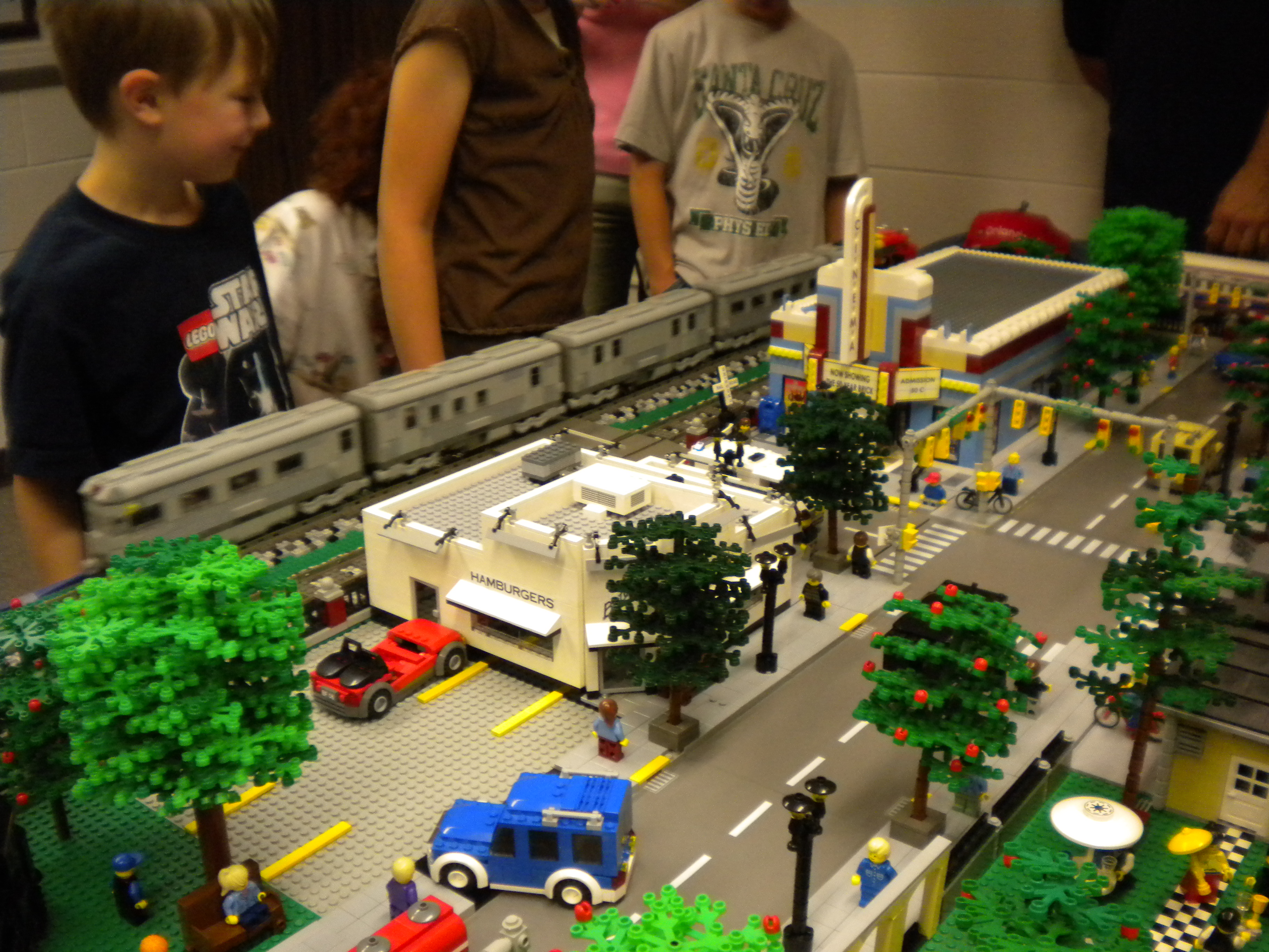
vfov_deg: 40.7
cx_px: 634
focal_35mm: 35
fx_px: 1283
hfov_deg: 52.6
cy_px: 476
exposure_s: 1/46.8
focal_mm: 6.3
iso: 400
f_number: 3.1
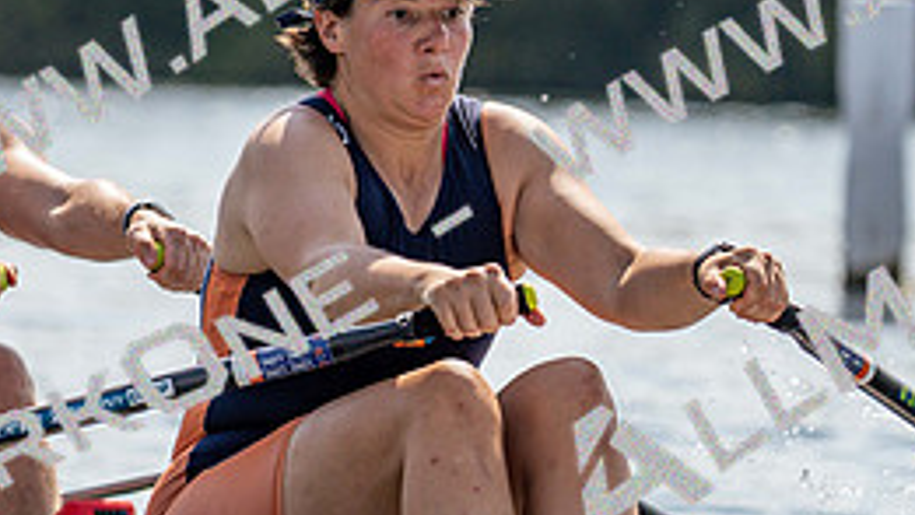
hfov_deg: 3.4
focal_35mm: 636
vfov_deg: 1.9
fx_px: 15435
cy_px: 240
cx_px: 273
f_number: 5.6
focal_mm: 273
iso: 250
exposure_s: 1/1600
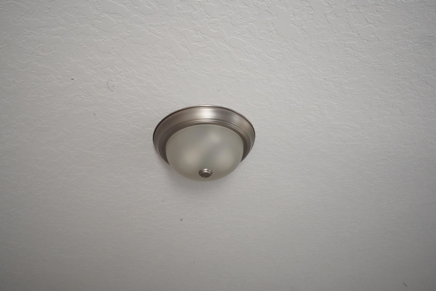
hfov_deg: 54.4
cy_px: 146
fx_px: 424
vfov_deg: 37.9
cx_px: 218
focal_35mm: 35
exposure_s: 1/60
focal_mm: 35
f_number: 20
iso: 12800
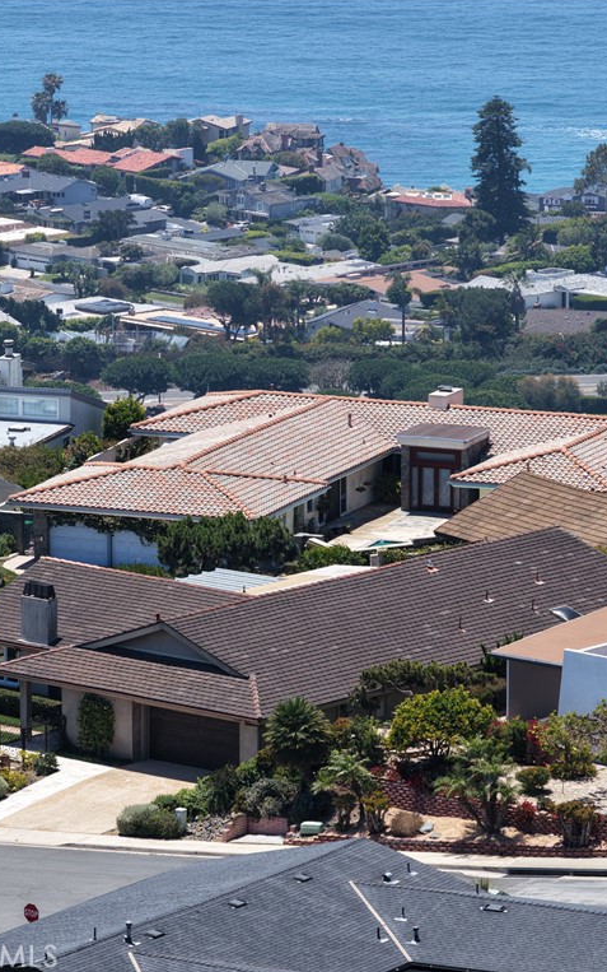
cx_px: 85
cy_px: 485
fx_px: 6325
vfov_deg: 8.8
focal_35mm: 239
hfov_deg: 5.5
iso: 125
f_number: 2.8
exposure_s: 1/1250
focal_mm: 40
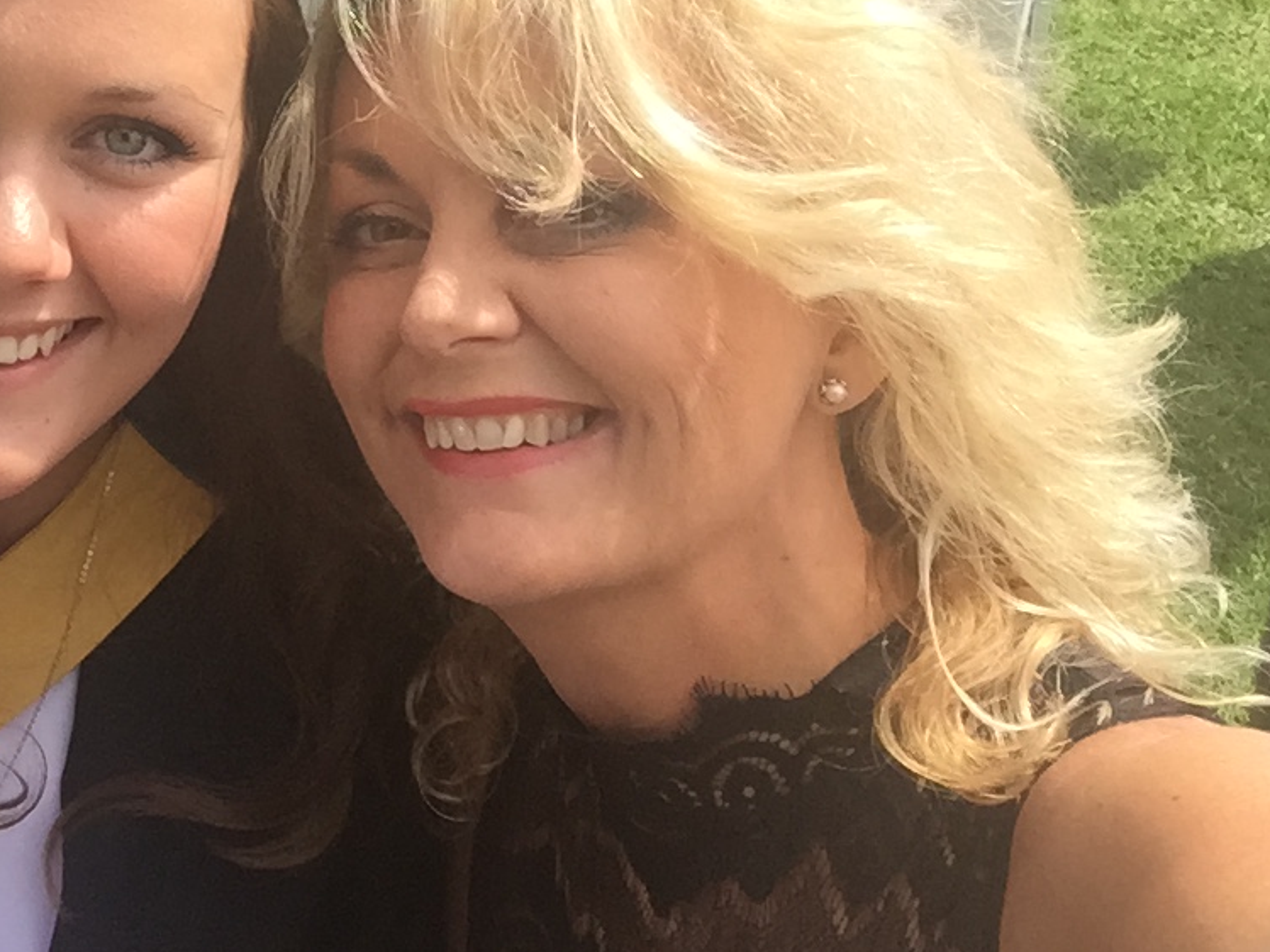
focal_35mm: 53
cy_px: 161
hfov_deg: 34.7
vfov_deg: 26.9
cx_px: 202
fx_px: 1945
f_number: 2.2
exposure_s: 1/594
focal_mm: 2.65
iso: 32
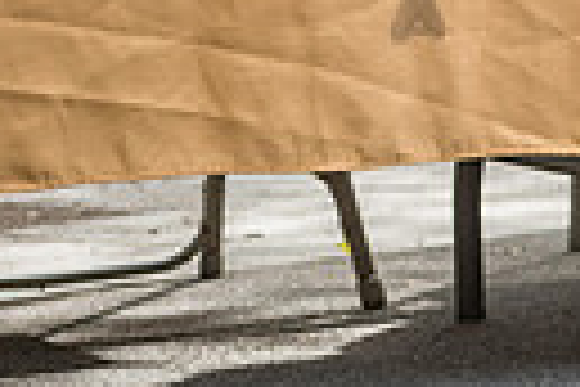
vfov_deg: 3.0
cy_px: -38
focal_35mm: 451
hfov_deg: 4.5
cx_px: 1286
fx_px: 7266
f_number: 5
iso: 1000
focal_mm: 100
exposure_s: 1/640
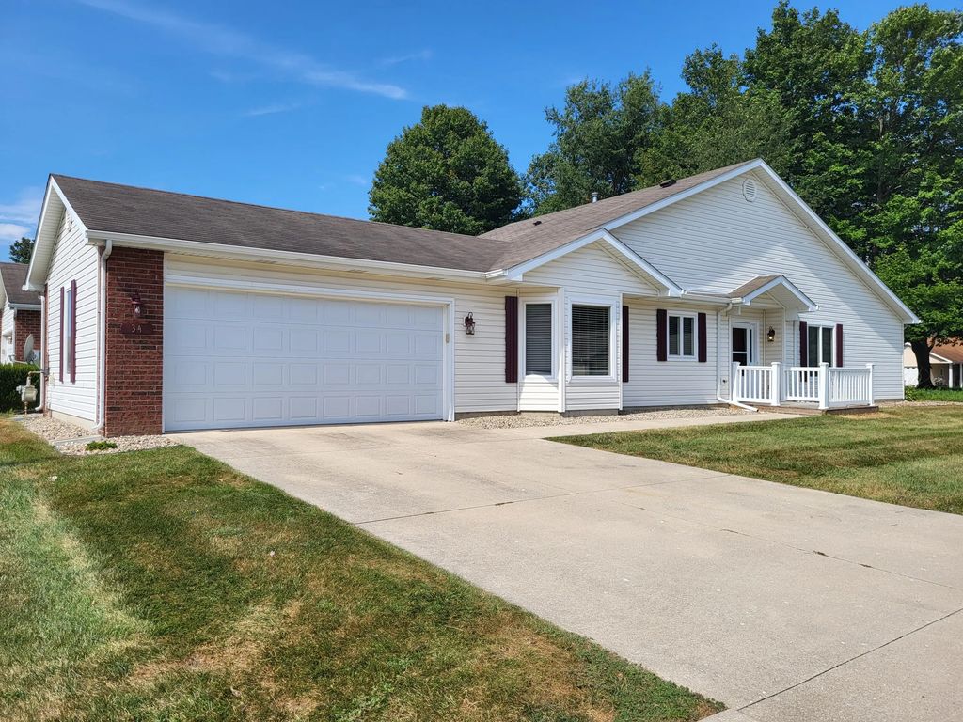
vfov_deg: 53.1
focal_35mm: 26
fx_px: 723
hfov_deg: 67.3
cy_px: 361
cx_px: 482
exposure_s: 1/2302
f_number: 1.8
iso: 40
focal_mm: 5.4
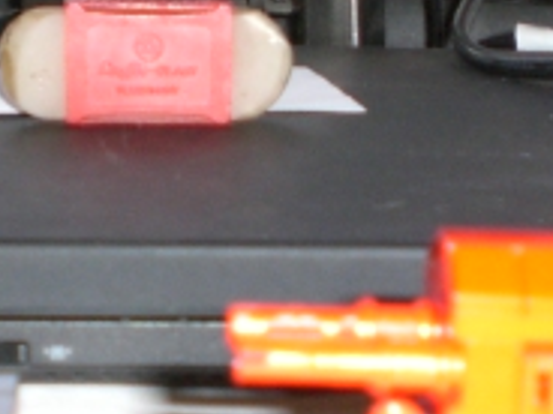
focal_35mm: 132
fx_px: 2109
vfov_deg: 11.2
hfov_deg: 14.9
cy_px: 339
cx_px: 328
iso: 200
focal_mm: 6.3
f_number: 3.1
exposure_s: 1/60
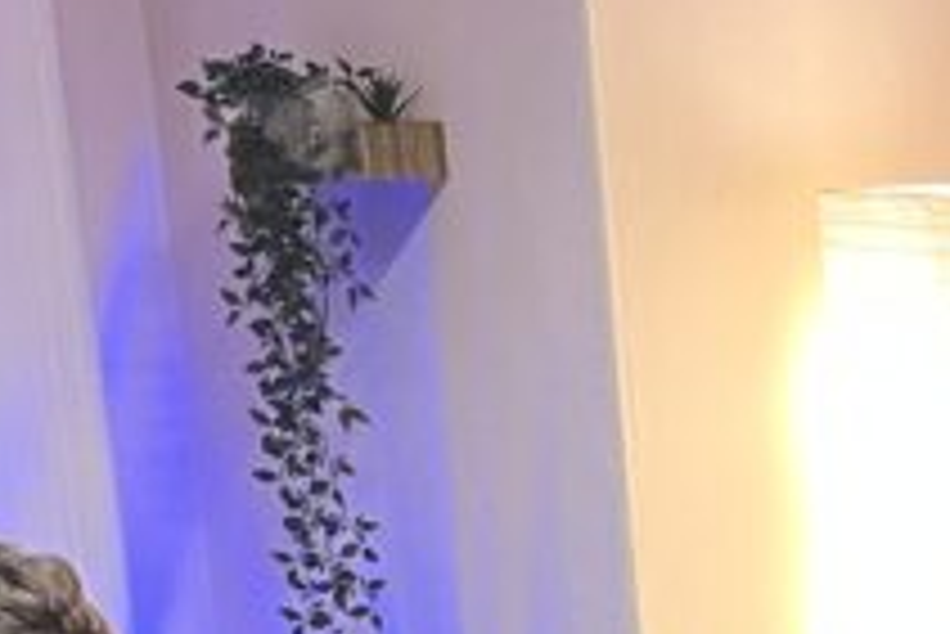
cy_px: 1196
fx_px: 3459
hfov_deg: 14.4
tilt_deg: -16.6
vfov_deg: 9.9
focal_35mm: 131
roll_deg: +1.0
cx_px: 1508
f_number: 1.6
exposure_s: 1/50
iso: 500
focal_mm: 5.1
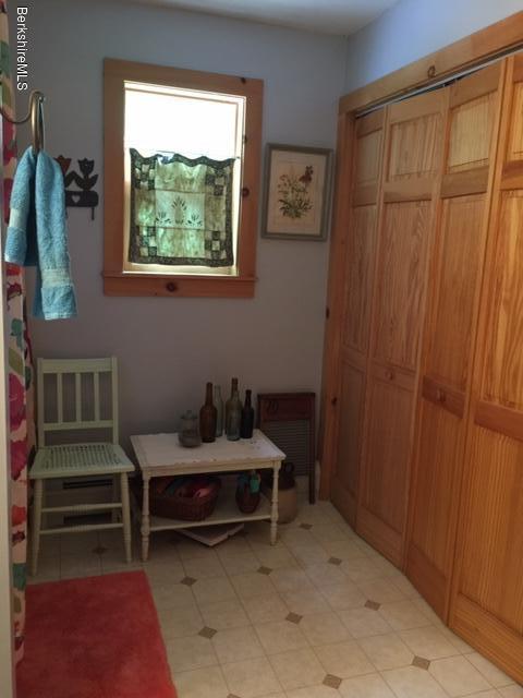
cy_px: 349
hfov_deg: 48.2
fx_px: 584
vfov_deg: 61.7
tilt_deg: -8.6
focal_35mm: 29
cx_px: 262
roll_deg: -2.1
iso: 64
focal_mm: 4.15
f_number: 2.2
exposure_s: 1/4
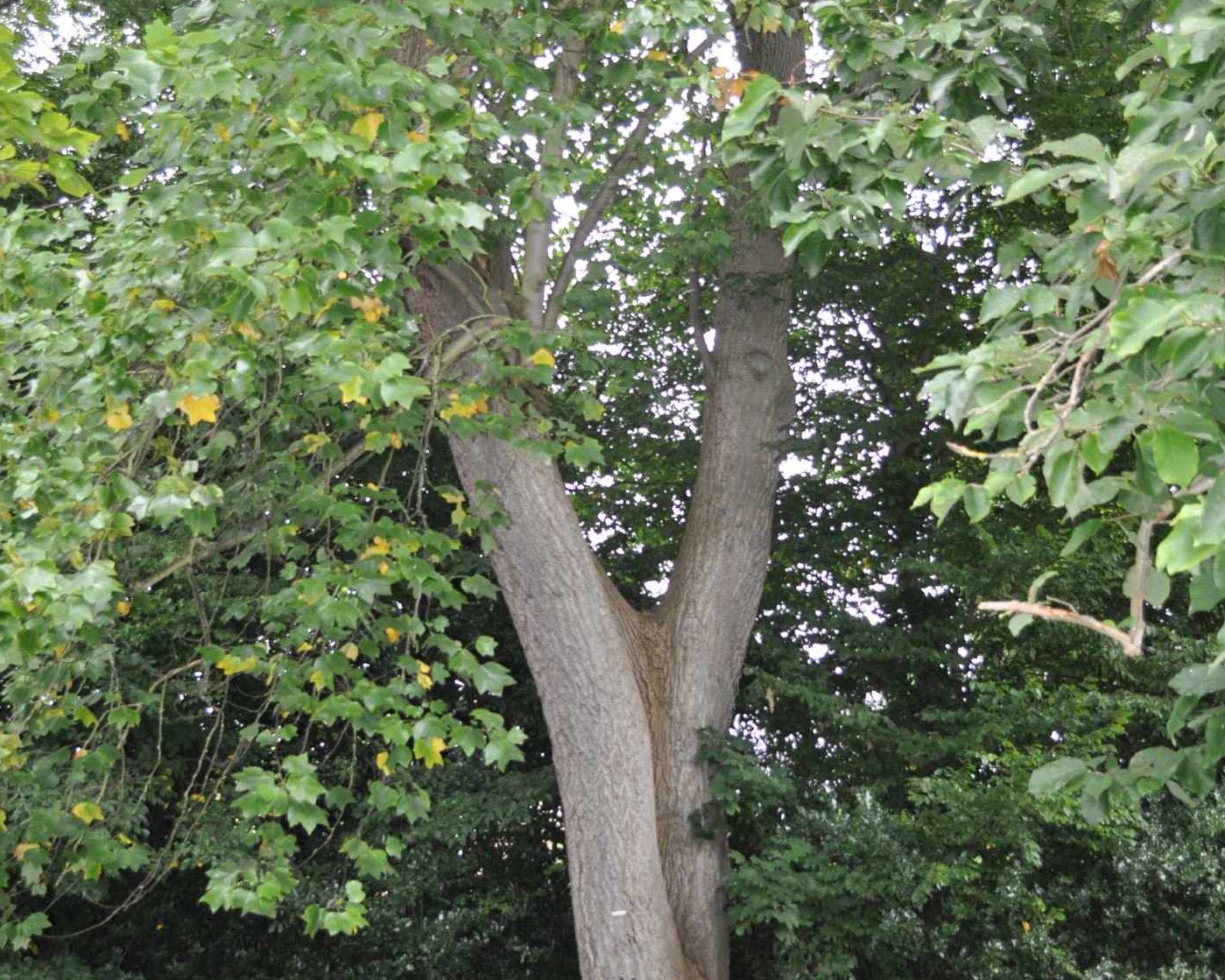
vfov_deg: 32.1
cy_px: 486
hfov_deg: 39.5
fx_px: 1704
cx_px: 612
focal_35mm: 47
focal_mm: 22
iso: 400
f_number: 3.8
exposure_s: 1/125
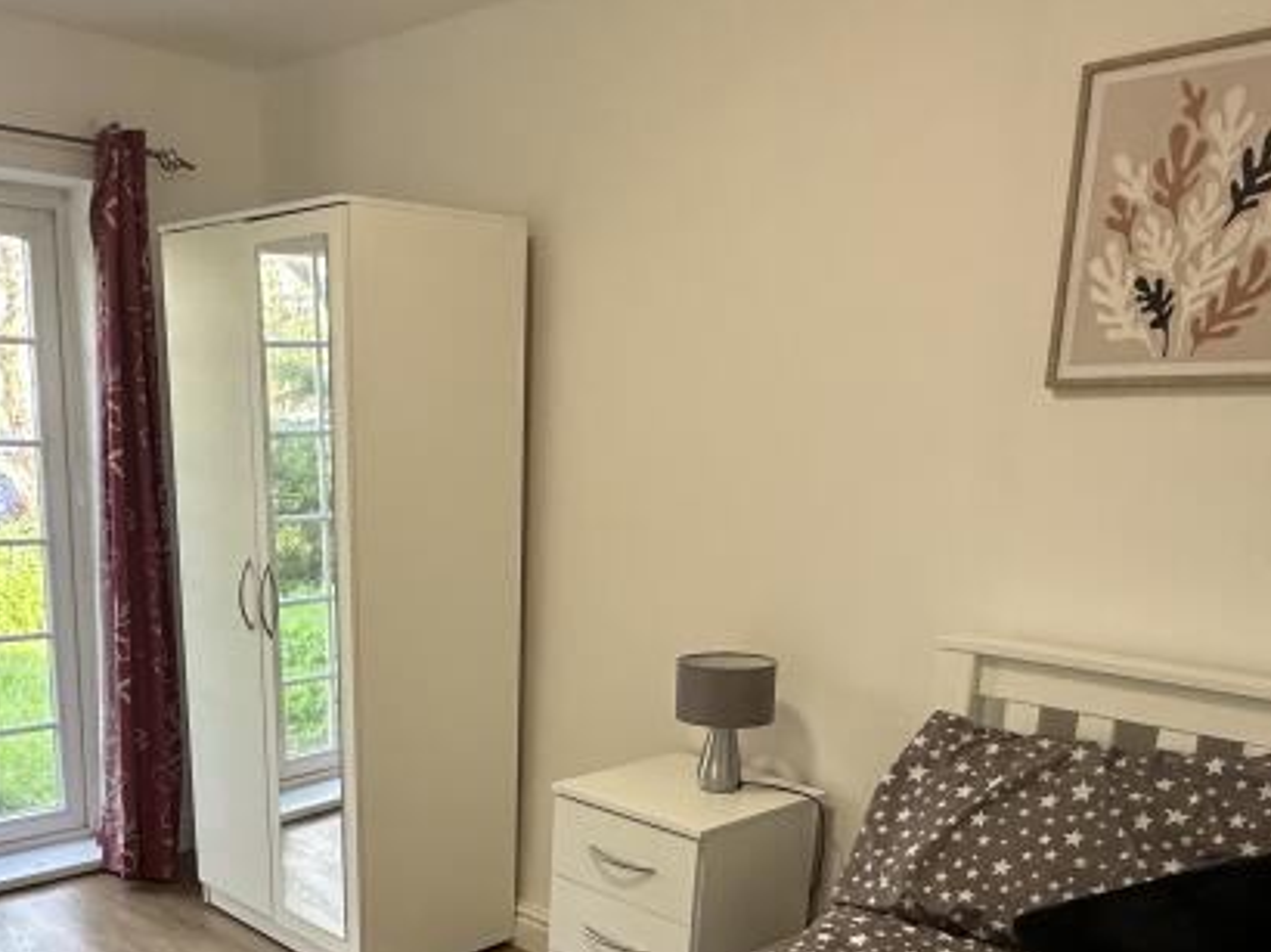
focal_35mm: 35
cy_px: 778
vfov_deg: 38.9
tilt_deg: -16.3
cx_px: 477
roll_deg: -1.0
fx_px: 1284
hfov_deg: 52.1
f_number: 2.2
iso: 200
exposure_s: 1/99
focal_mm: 2.22
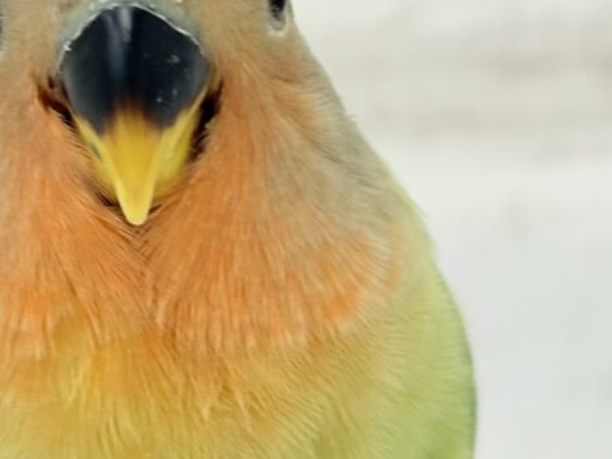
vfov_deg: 11.2
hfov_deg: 14.8
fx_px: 2352
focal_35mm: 133
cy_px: 250
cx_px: 146
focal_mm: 5.96
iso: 40
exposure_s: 1/50
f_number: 1.6
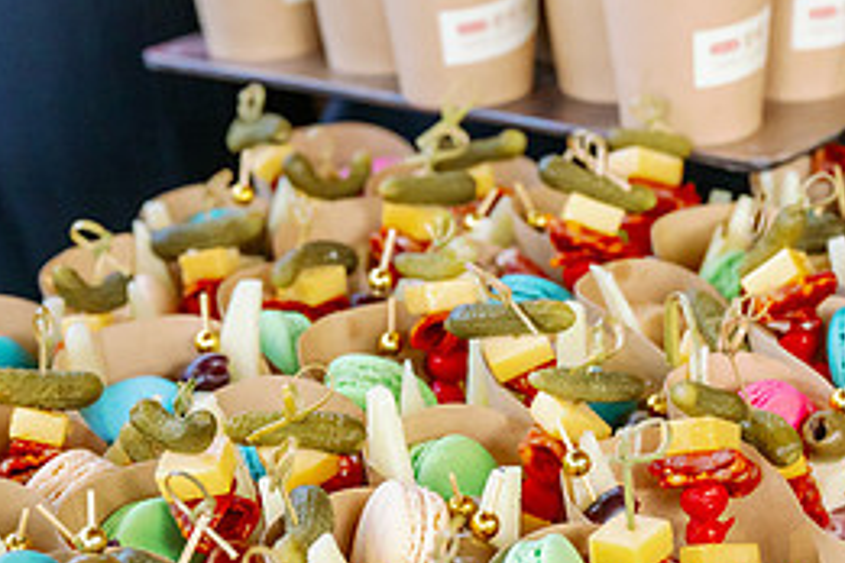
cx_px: 557
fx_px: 2770
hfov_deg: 17.3
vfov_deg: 11.5
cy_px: 513
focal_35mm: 118
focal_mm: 53
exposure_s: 1/640
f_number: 4.5
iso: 1250
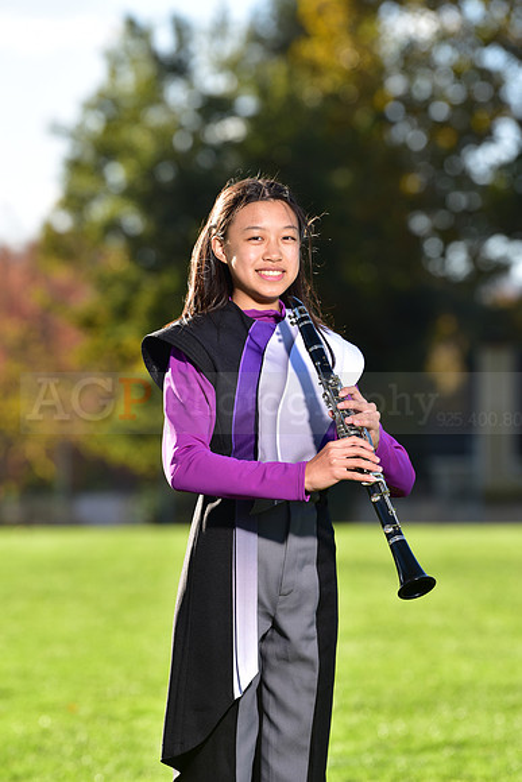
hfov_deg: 6.9
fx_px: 4347
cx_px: 261
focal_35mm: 200
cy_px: 391
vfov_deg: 10.3
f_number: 5
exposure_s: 1/250
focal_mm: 200
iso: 80
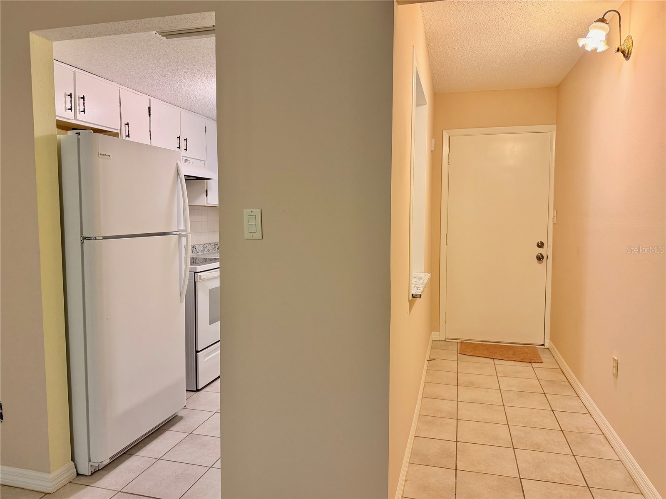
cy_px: 250
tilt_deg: -4.3
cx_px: 333
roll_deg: +1.1
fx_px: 462
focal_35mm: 24
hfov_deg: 71.6
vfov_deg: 56.8
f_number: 1.78
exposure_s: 1/60
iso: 160
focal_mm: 6.76
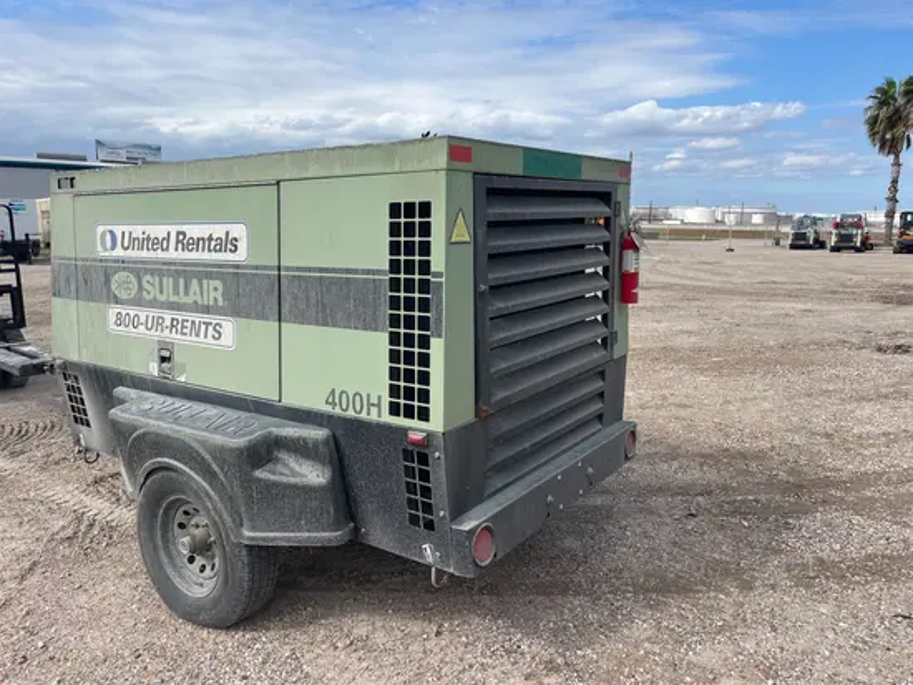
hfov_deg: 67.3
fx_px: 686
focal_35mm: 26
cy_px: 342
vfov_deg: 53.1
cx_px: 456
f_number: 1.6
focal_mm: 5.1
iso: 50
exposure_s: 1/3876
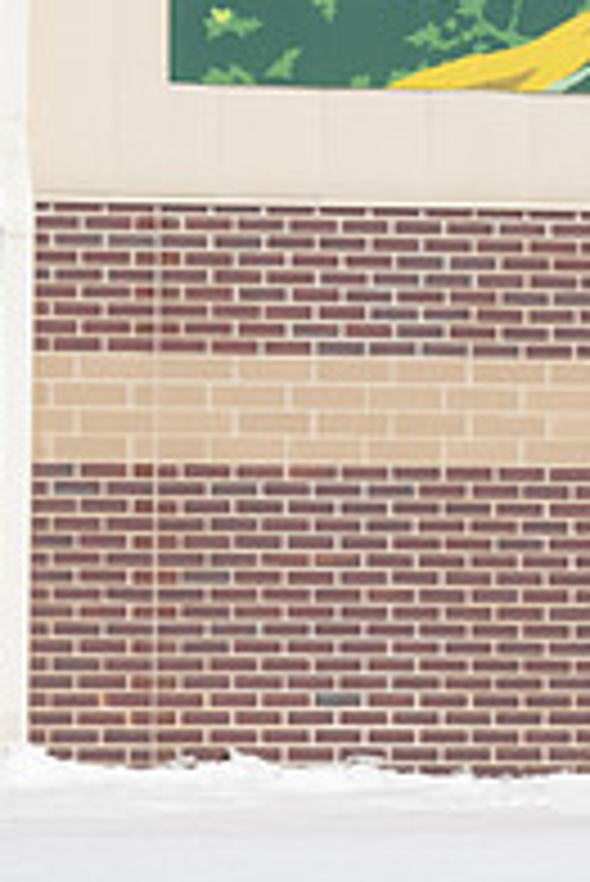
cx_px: 1093
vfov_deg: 6.5
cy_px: 358
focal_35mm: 319
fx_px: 7828
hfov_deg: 4.3
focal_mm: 70
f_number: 10
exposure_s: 1/500
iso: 250
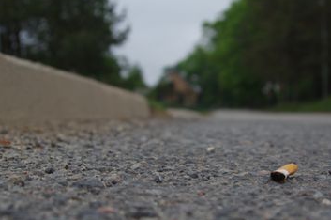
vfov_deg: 22.2
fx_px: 560
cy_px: 120
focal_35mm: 61
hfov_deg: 32.8
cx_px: 208
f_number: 5
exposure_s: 1/100
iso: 100
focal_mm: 28
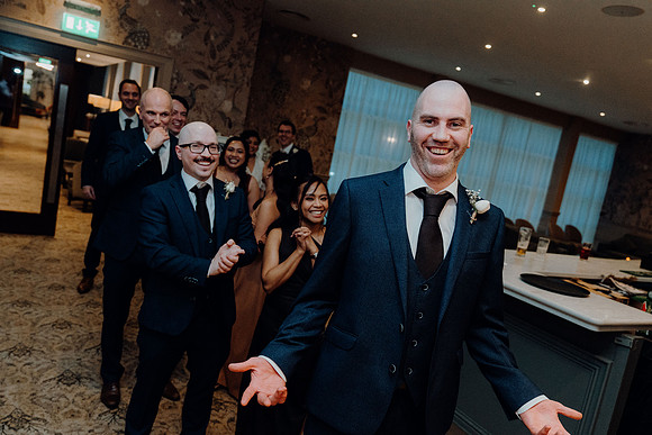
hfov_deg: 61.9
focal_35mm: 30
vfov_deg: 43.6
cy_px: 218
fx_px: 543
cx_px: 326
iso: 3200
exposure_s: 1/160
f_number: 3.5
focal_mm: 30
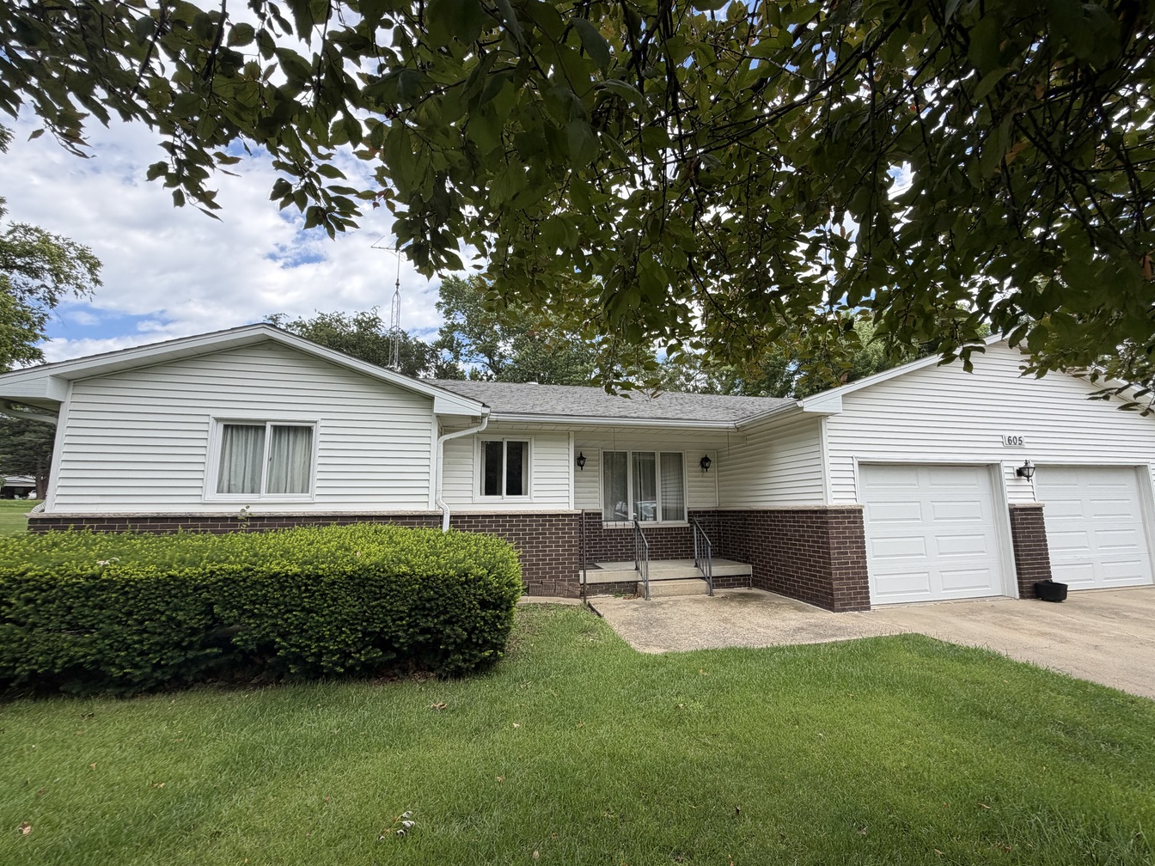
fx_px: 500
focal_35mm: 15
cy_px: 440
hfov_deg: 98.1
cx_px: 609
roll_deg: +0.8
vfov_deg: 81.7
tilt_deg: +8.1
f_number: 2.2
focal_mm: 2.22
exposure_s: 1/734
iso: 40
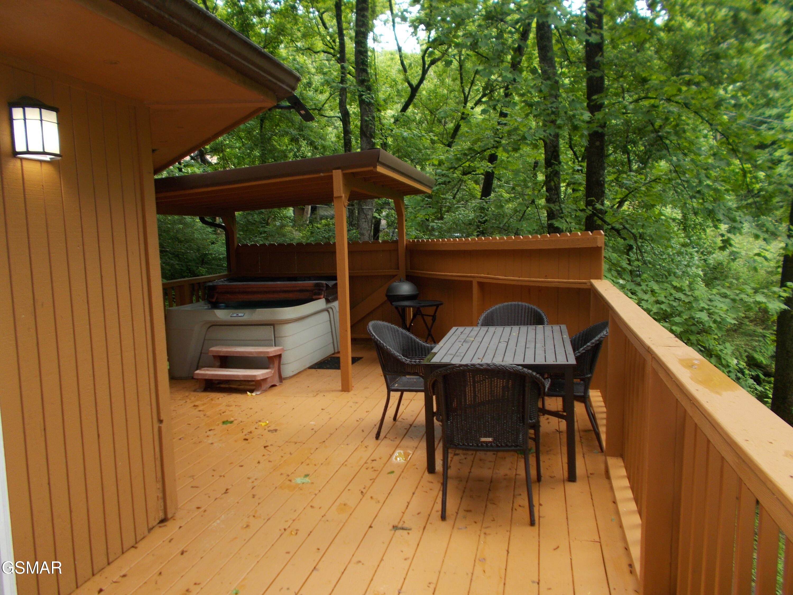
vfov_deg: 53.1
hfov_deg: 67.3
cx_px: 396
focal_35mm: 26
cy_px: 298
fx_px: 596
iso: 80
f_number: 3.2
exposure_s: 1/40
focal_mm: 4.6
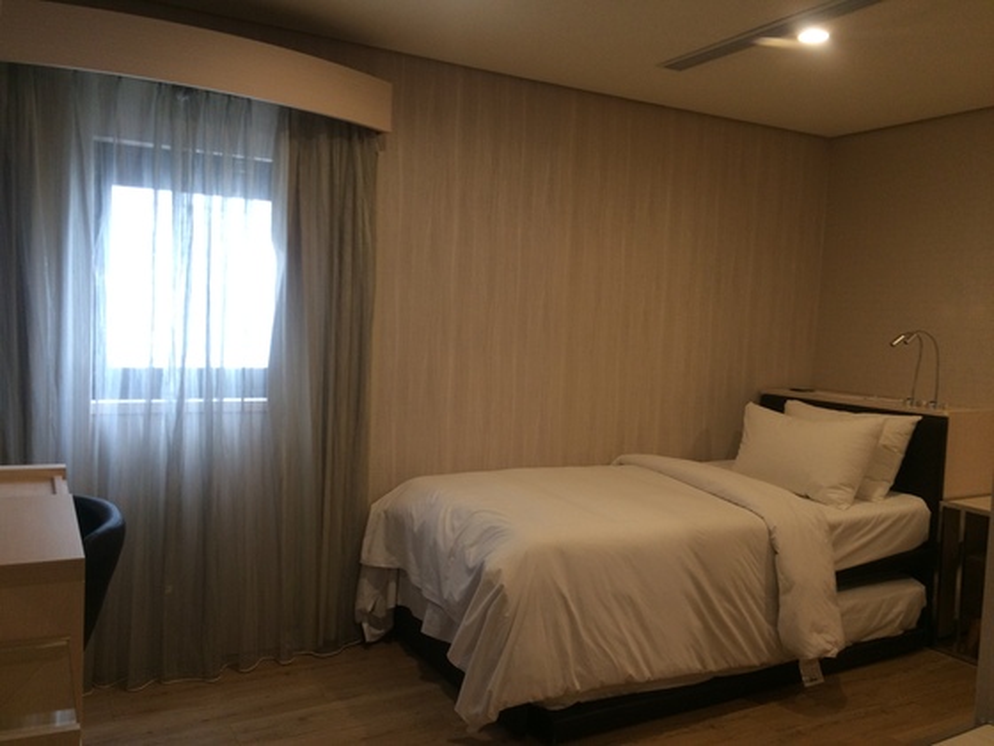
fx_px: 833
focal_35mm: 29
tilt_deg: -3.0
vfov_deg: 48.2
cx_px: 497
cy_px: 373
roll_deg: -1.4
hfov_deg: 61.7
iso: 100
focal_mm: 4.15
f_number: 2.2
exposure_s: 1/30
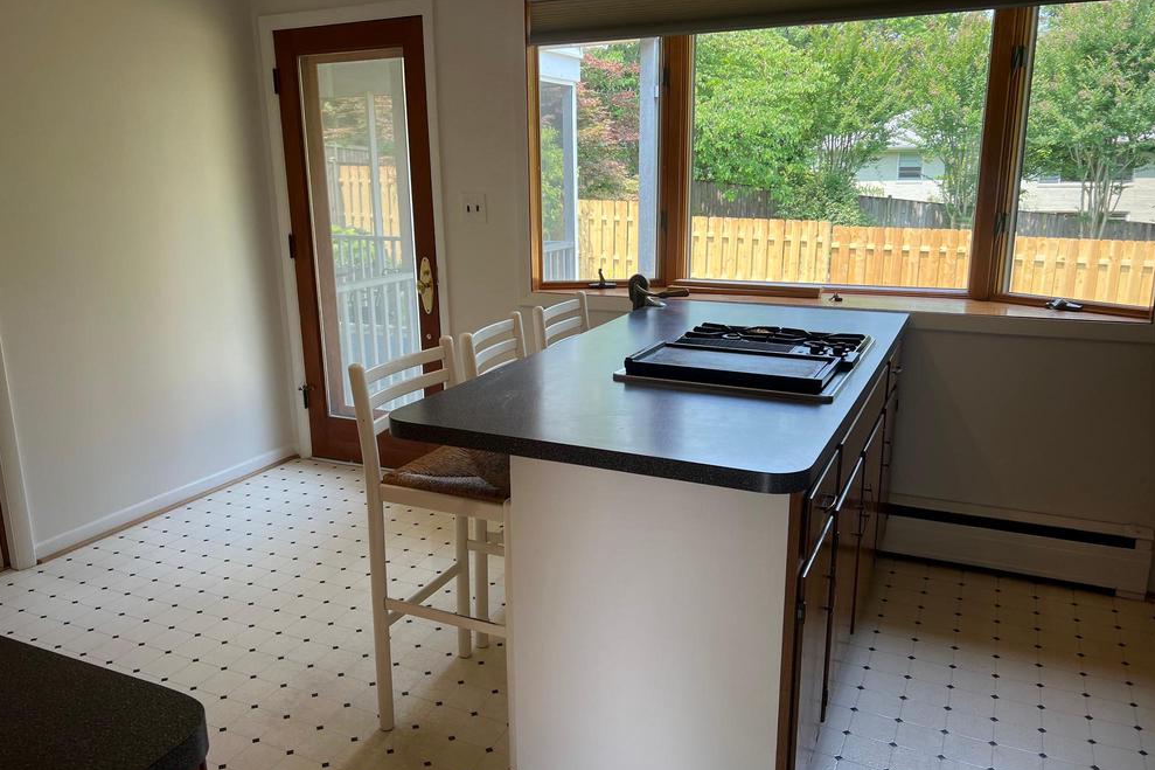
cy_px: 390
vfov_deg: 46.4
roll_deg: +0.9
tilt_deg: -15.0
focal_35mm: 28
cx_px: 561
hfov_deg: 65.5
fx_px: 898
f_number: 1.5
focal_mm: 5.7
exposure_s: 1/182
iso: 40
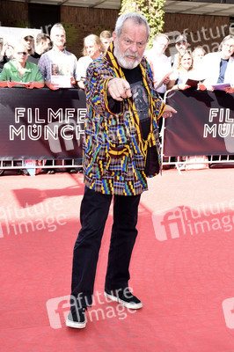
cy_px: 176
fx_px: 469
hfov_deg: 28.0
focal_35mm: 48
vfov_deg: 41.1
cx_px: 117
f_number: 6.3
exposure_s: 1/160
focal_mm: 32
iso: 320
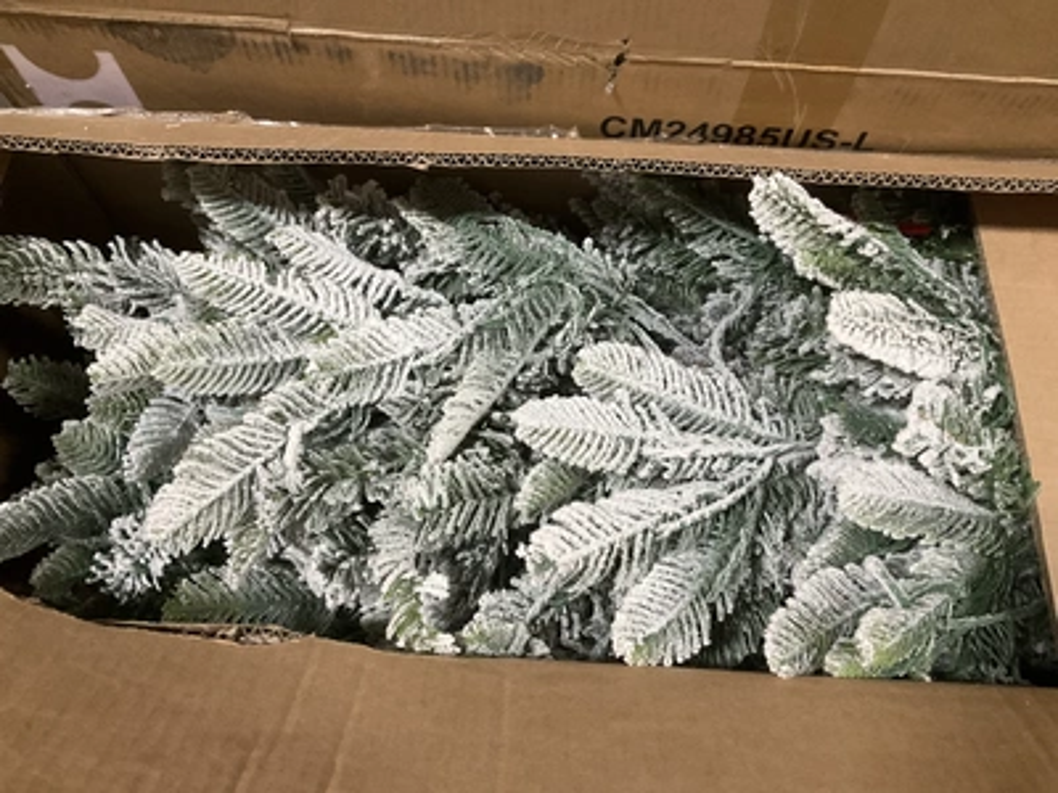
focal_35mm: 29
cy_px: 396
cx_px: 529
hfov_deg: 61.7
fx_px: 886
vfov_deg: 48.2
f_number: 1.8
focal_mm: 3
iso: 320
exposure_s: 1/40
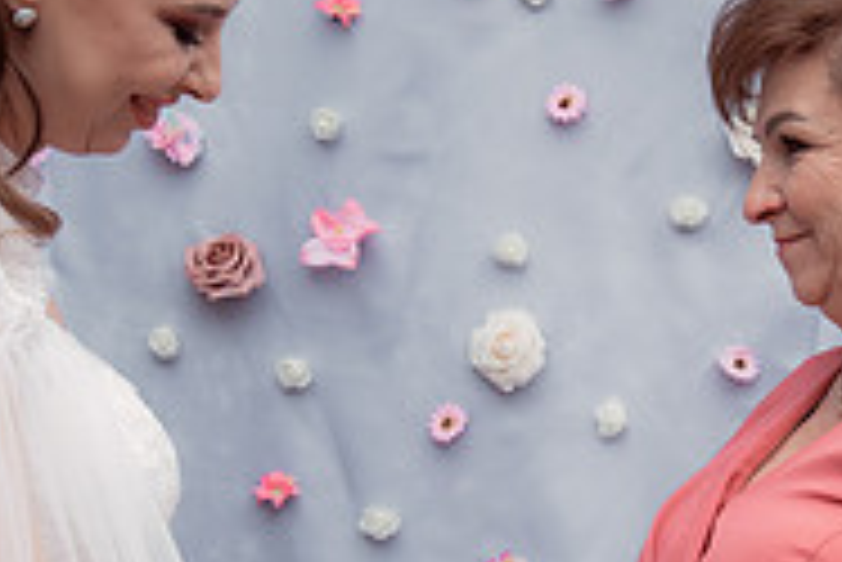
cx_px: 781
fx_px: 2317
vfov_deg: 13.8
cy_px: 388
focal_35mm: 99
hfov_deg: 20.1
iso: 200
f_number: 4
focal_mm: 30
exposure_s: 1/400
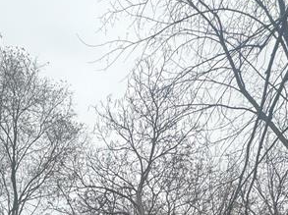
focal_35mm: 49
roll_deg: -0.3
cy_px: 350
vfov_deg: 22.3
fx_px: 407
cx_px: 70
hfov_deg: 37.9
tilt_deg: +3.2
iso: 40
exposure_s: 1/397
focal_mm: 2.22
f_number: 2.2
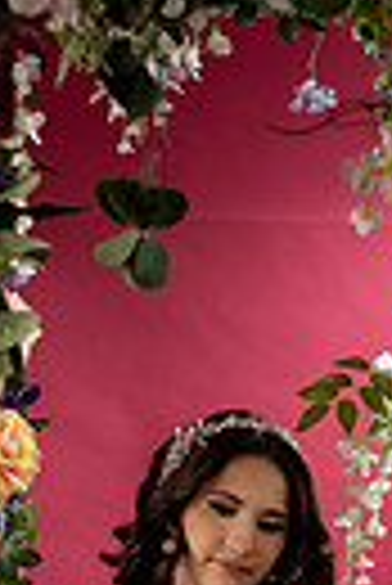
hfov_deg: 7.4
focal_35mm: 187
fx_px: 3046
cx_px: 311
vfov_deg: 10.4
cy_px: 986
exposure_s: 1/640
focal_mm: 54
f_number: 3.5
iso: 500
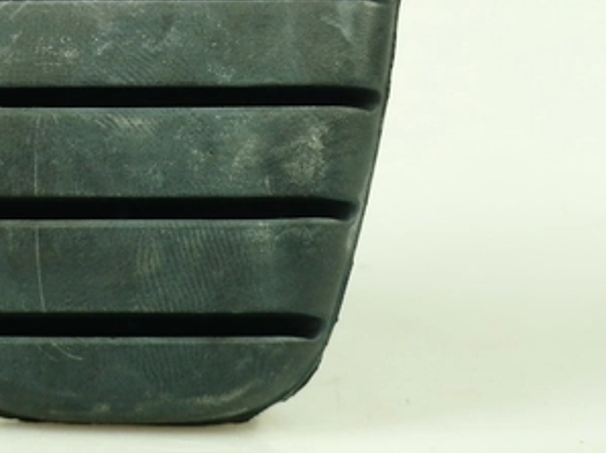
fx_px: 12612
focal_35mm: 721
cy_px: 10
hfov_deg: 2.8
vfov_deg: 2.1
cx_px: 120
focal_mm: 63.6
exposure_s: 1/100
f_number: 3.7
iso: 100
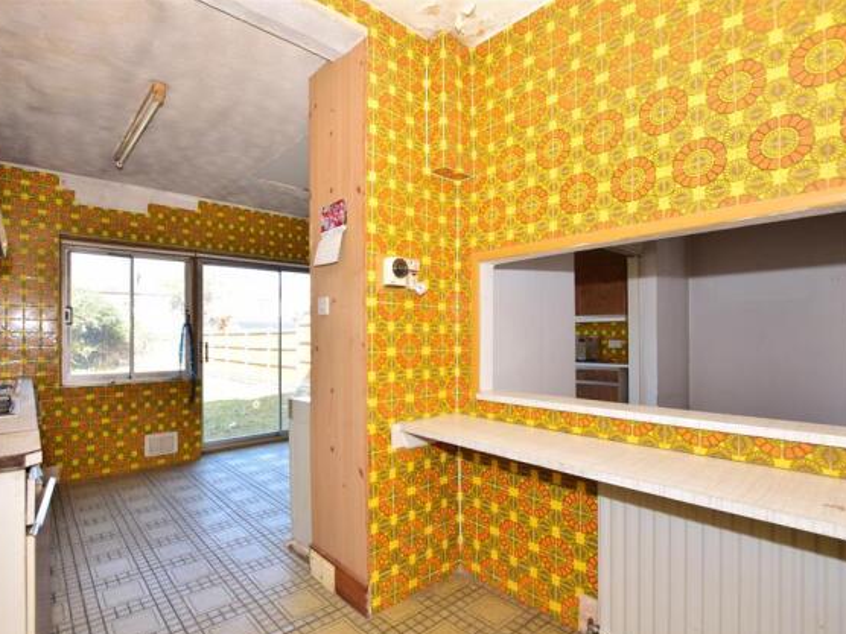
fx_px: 415
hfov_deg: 91.0
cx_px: 403
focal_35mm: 17
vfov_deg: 74.7
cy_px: 331
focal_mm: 10
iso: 400
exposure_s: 1/80
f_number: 7.1
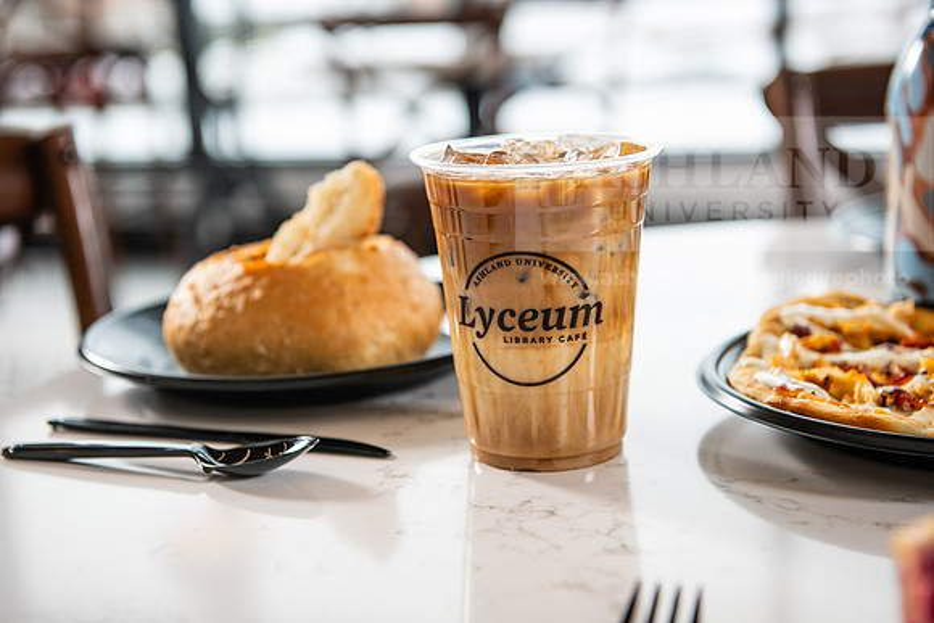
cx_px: 467
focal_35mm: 60
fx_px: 1557
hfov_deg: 33.4
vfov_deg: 22.6
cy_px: 312
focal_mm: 60
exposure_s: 1/200
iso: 500
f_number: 4
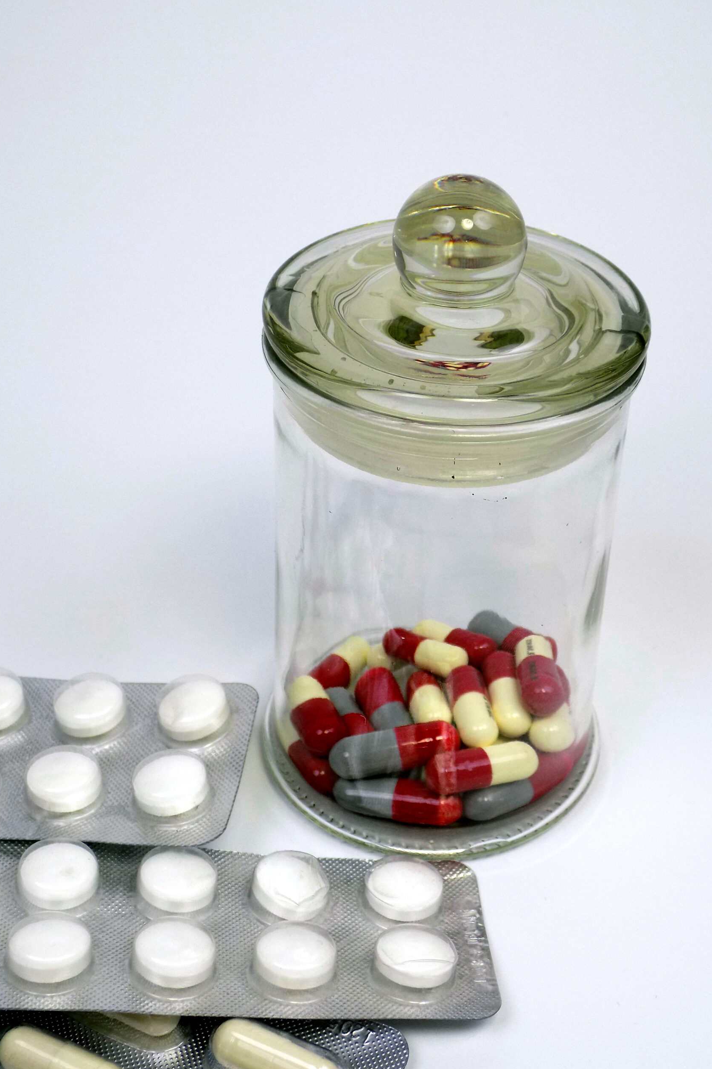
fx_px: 1632
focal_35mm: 55
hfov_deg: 24.6
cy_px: 529
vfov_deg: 36.2
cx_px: 401
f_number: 3.9
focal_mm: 9.3
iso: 80
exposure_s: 1/50
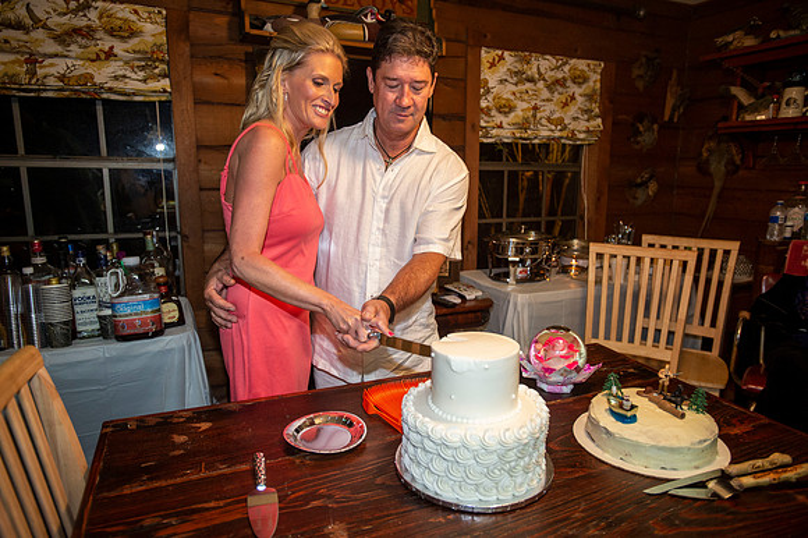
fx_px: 538
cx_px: 404
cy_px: 269
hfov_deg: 73.8
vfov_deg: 53.1
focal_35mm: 24
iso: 1600
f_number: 2.8
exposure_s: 1/100
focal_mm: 24
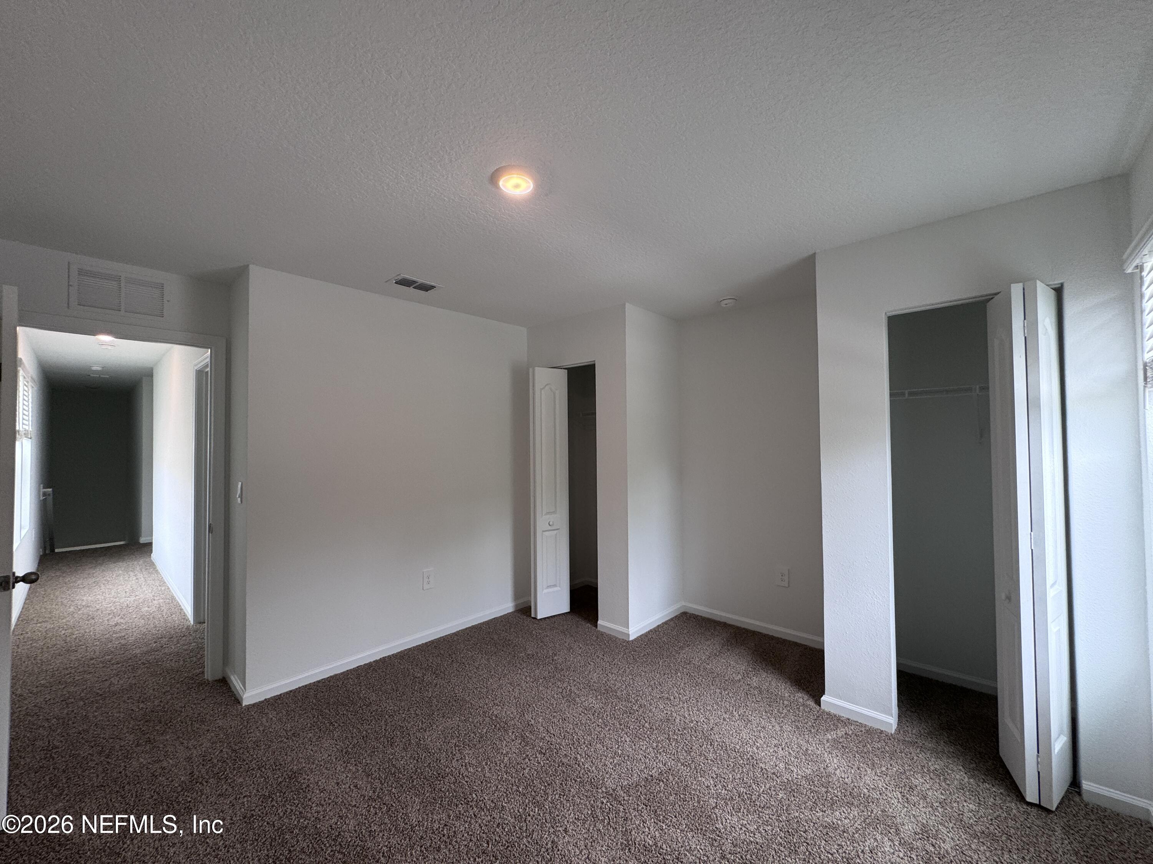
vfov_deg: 85.7
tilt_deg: +1.4
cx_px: 576
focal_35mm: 14
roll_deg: +0.6
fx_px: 466
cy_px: 432
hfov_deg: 102.1
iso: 64
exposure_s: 1/120
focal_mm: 2.22
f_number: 2.2
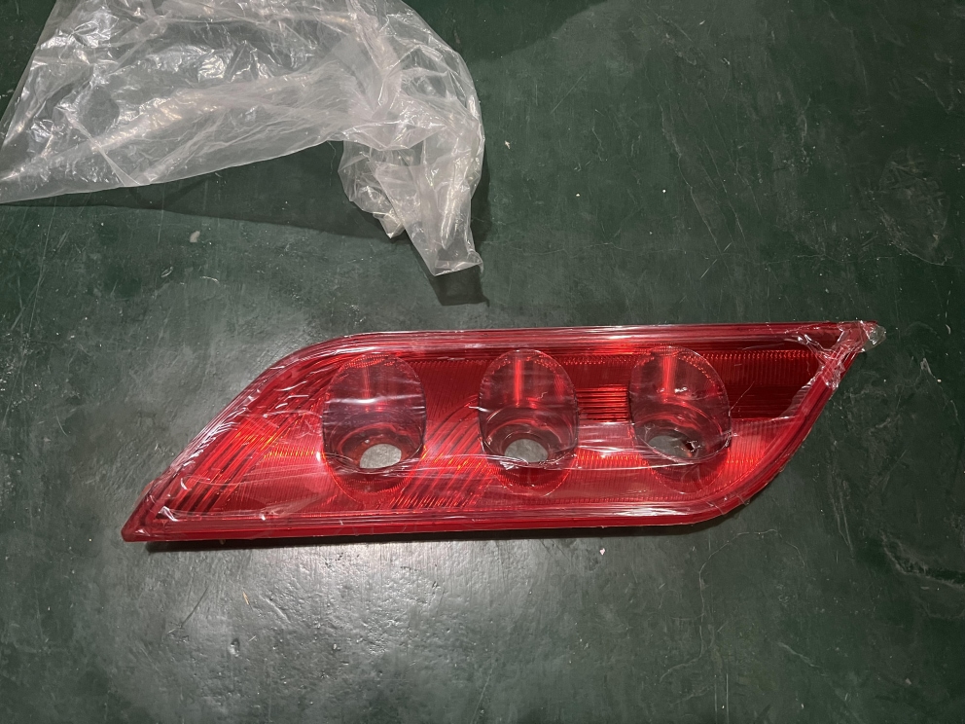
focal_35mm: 26
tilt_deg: -72.2
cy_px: 362
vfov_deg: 53.1
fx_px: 725
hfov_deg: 67.3
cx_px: 482
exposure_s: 1/33
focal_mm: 5.7
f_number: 1.5
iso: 500
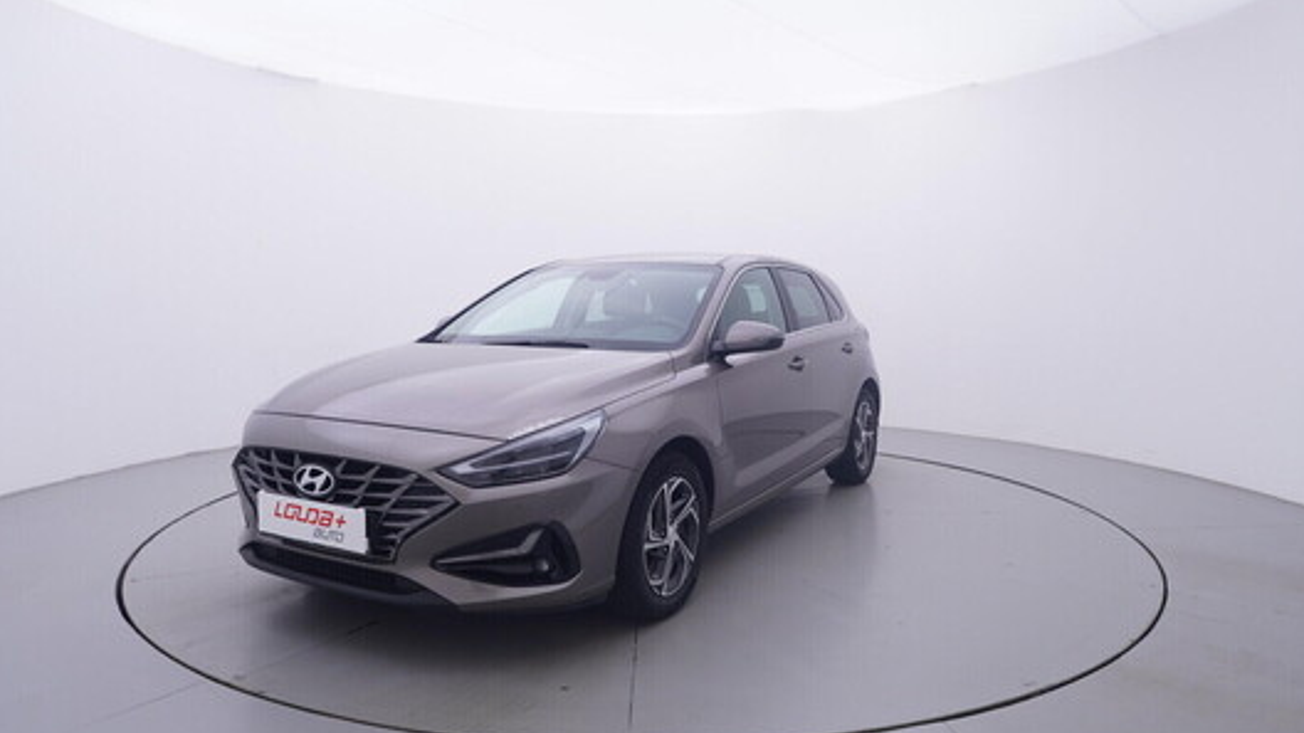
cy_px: 347
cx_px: 651
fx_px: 849
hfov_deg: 75.1
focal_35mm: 25
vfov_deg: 46.7
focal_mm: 15
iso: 200
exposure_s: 1/80
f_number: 5
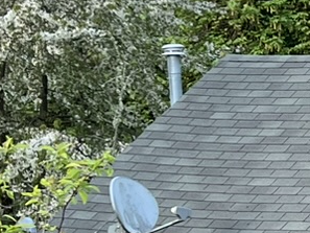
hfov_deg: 9.9
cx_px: 706
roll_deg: +1.2
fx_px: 1604
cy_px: 219
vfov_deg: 8.3
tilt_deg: -6.7
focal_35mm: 179
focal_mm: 5.7
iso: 64
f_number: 1.5
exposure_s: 1/121
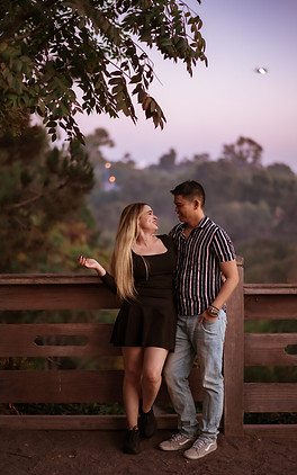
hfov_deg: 20.6
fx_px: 815
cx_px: 160
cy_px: 252
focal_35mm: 63
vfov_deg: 32.5
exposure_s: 1/500
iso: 1250
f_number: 1.4
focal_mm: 58
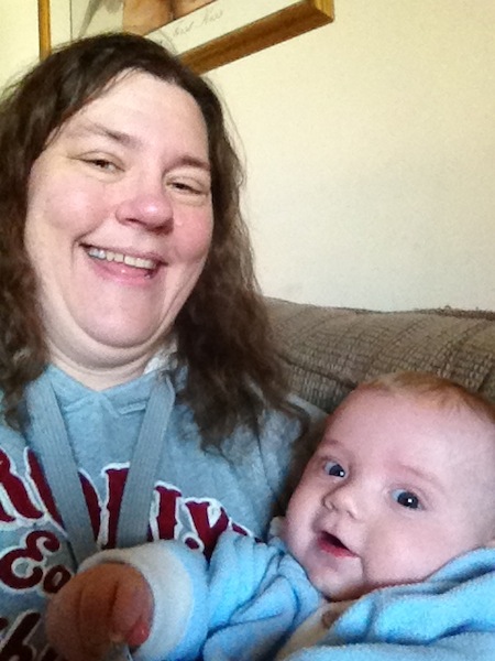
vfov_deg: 52.6
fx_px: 667
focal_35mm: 35
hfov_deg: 40.7
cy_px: 330
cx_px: 248
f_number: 2.4
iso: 800
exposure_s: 1/30
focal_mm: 1.85
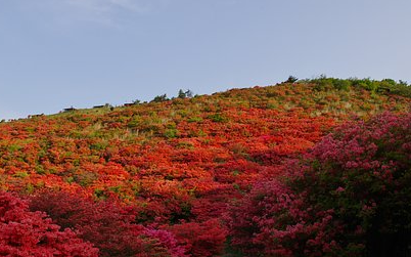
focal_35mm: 35
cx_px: 168
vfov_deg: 36.2
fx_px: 392
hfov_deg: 55.0
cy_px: 137
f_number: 11
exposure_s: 1/80
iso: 200
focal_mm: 18
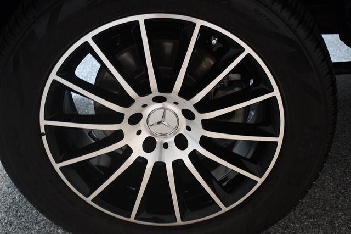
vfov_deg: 22.6
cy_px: 117
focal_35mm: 60
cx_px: 176
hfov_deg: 33.4
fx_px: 585
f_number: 4.5
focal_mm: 40
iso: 3200
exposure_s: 1/100
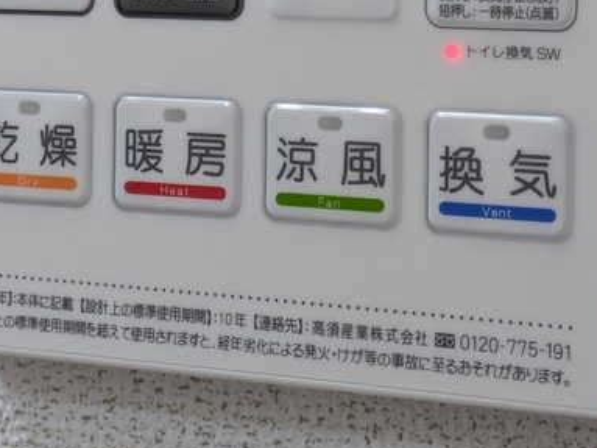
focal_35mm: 128
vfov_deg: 11.4
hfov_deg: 15.4
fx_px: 2207
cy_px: -17
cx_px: 265
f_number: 1.89
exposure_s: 1/120
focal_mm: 5.43
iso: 156
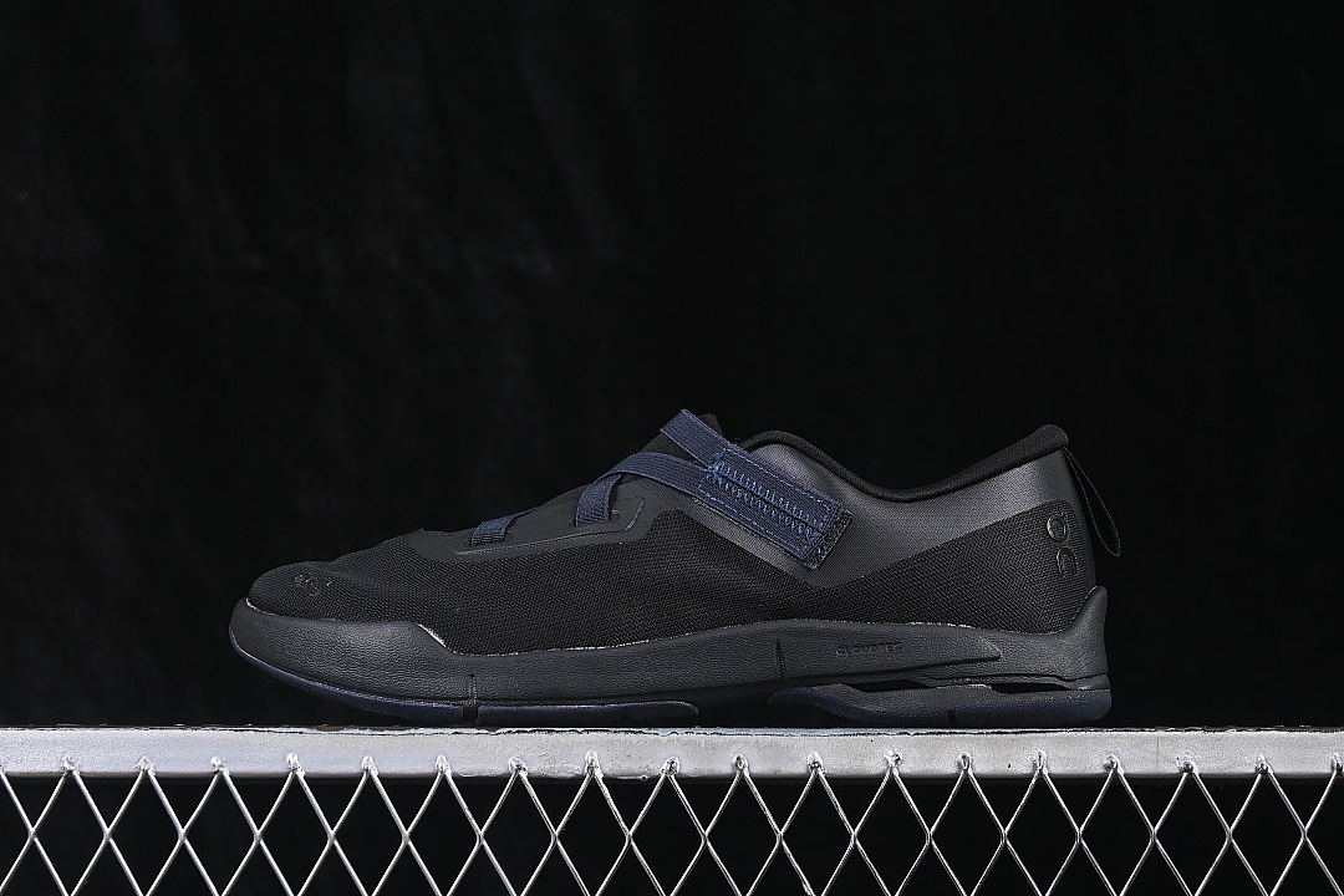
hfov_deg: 27.0
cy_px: 448
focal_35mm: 75
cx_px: 672
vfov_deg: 18.2
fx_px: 2800
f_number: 6.3
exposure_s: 1/60
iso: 160
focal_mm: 50
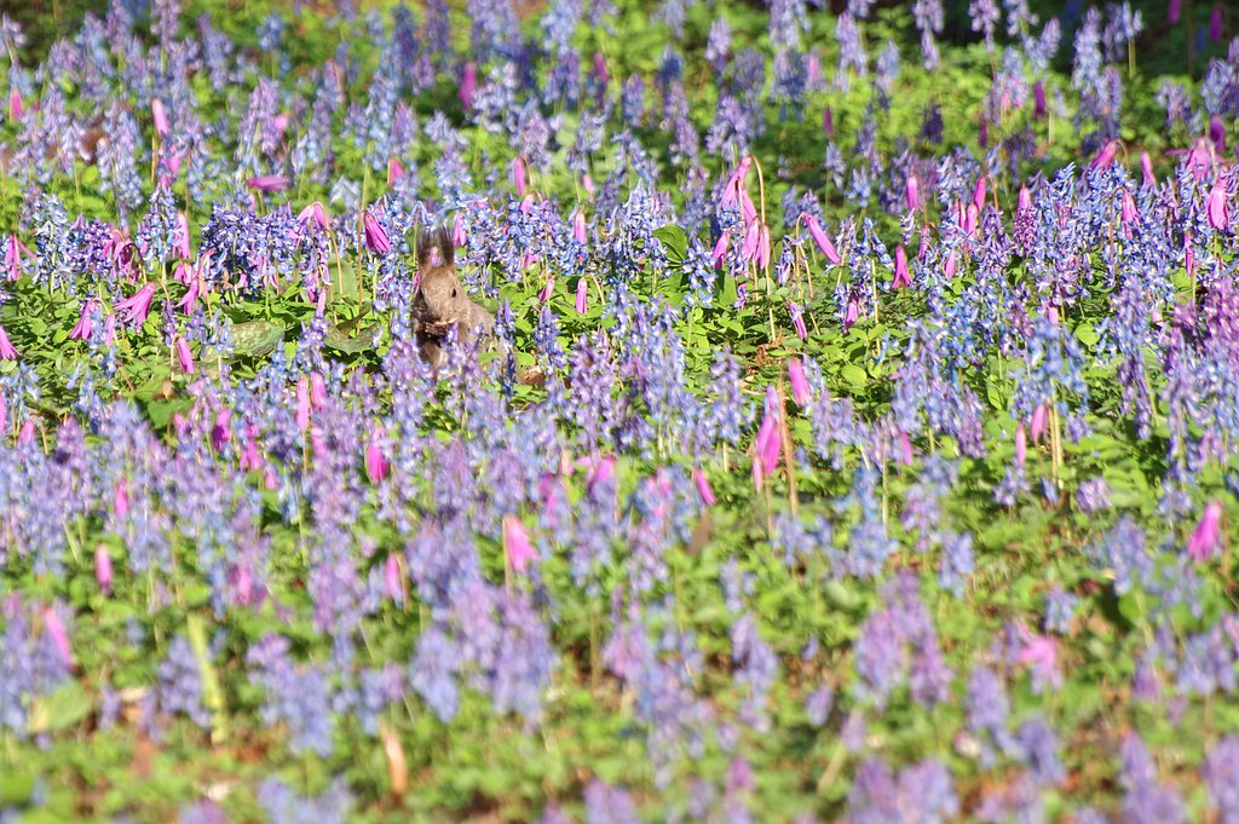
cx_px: 620
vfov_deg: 3.5
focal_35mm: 390
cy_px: 412
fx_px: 13411
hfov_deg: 5.3
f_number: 5.6
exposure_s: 1/500
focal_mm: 260
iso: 200
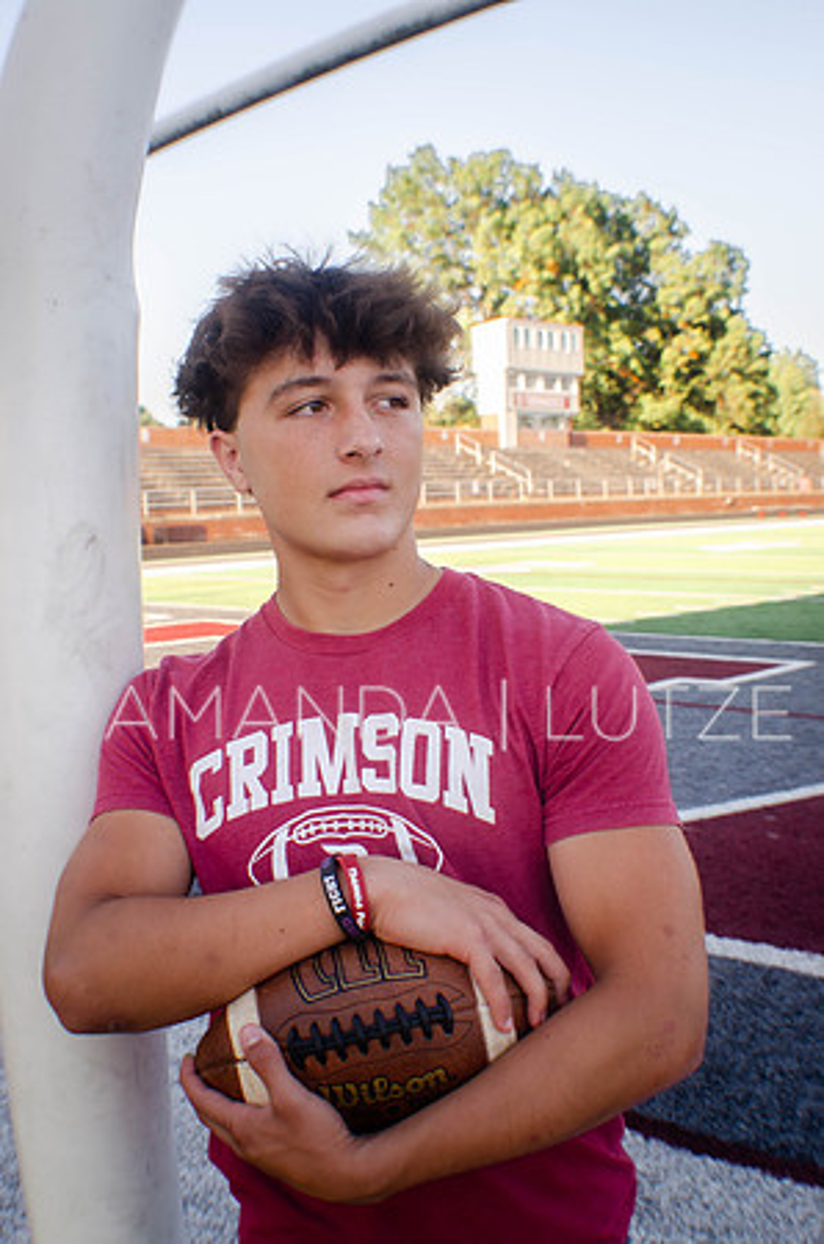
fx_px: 1811
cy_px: 622
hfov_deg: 25.6
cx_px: 412
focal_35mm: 52
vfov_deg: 37.9
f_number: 6.3
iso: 200
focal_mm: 35
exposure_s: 1/160
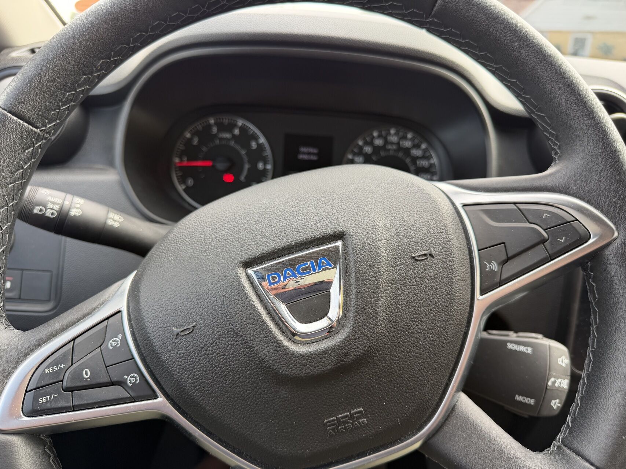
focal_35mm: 24
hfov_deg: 71.6
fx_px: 434
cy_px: 234
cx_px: 313
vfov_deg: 56.8
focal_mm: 6.76
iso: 80
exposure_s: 1/201
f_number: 1.78
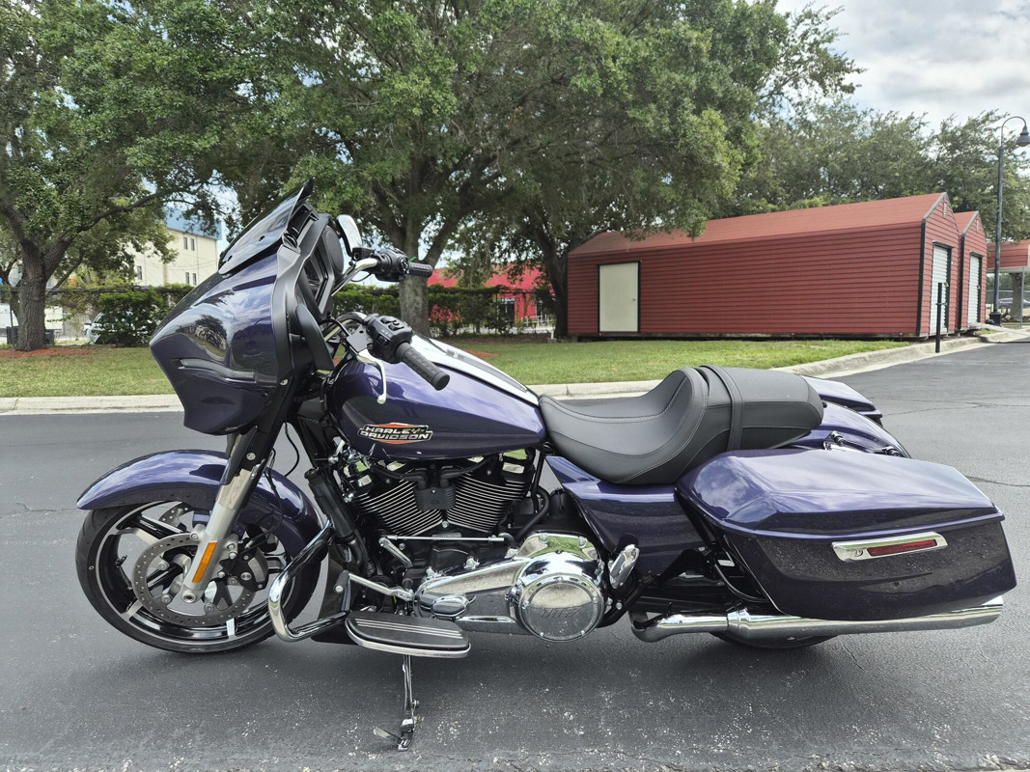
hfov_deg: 73.9
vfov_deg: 58.9
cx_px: 515
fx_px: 684
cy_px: 386
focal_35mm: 23
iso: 80
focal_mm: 5.4
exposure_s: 1/2528
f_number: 1.8
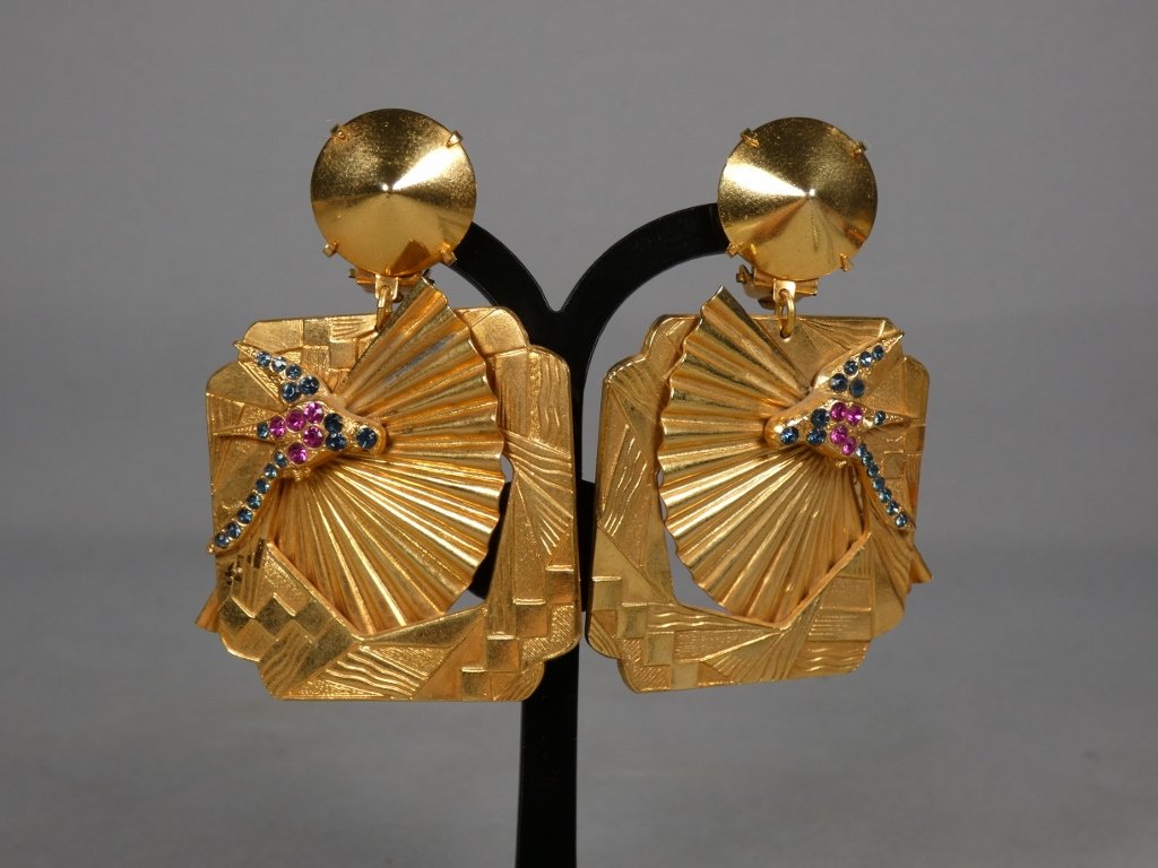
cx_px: 579
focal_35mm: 53
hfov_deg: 36.2
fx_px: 1773
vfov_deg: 27.5
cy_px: 434
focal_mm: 9.5
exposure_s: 1/160
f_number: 3.9
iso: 80
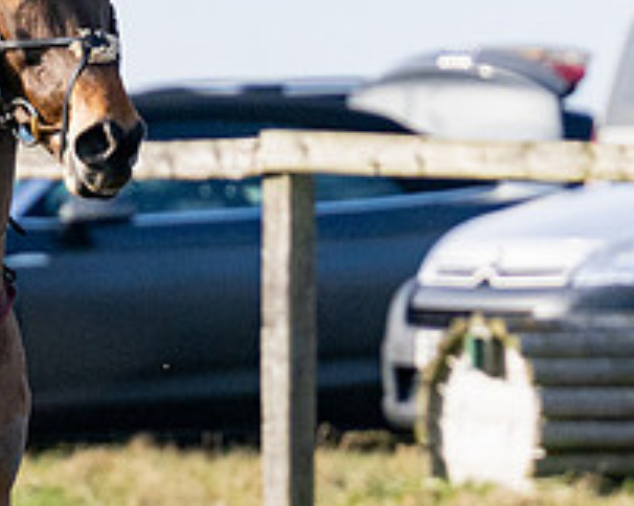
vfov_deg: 1.5
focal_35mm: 1057
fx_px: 19805
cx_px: 320
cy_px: 235
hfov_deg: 1.8
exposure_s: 1/4000
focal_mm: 180
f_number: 4
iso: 400
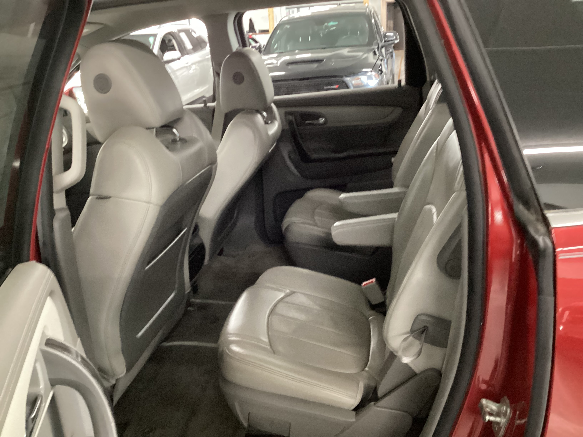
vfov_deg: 45.4
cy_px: 218
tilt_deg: -22.1
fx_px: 522
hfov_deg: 58.4
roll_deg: +3.5
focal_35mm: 31
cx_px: 292
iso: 640
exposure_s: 1/25
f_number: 2.4
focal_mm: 3.3
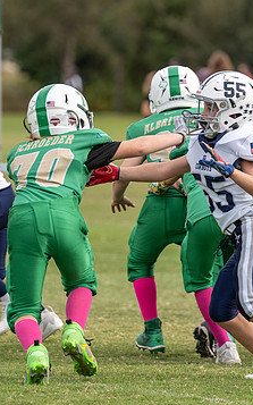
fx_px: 5684
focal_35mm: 515
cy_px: 191
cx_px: -13
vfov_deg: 4.1
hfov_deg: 2.5
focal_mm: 200
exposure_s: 1/1250
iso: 200
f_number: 3.5
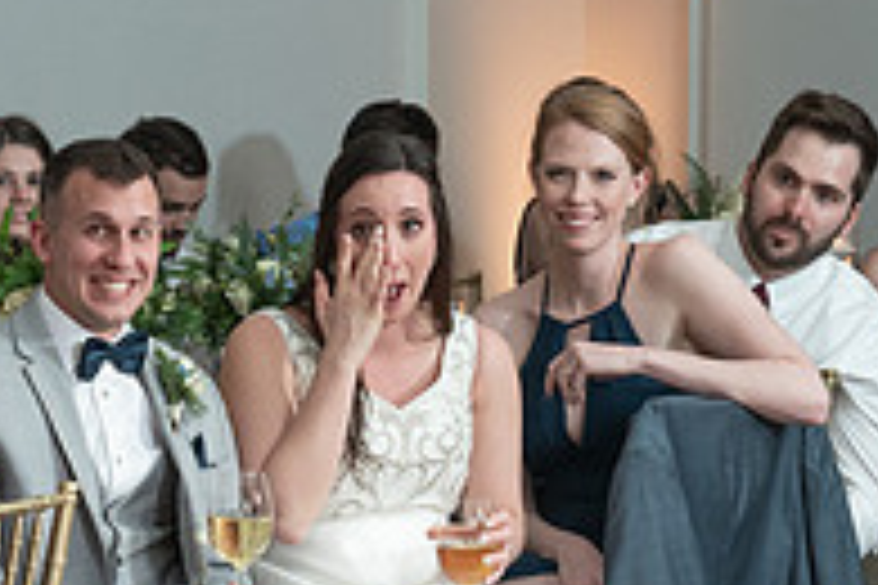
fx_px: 4877
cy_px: 545
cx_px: -212
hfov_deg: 10.1
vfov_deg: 6.8
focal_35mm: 200
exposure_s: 1/200
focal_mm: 65
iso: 2000
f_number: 5
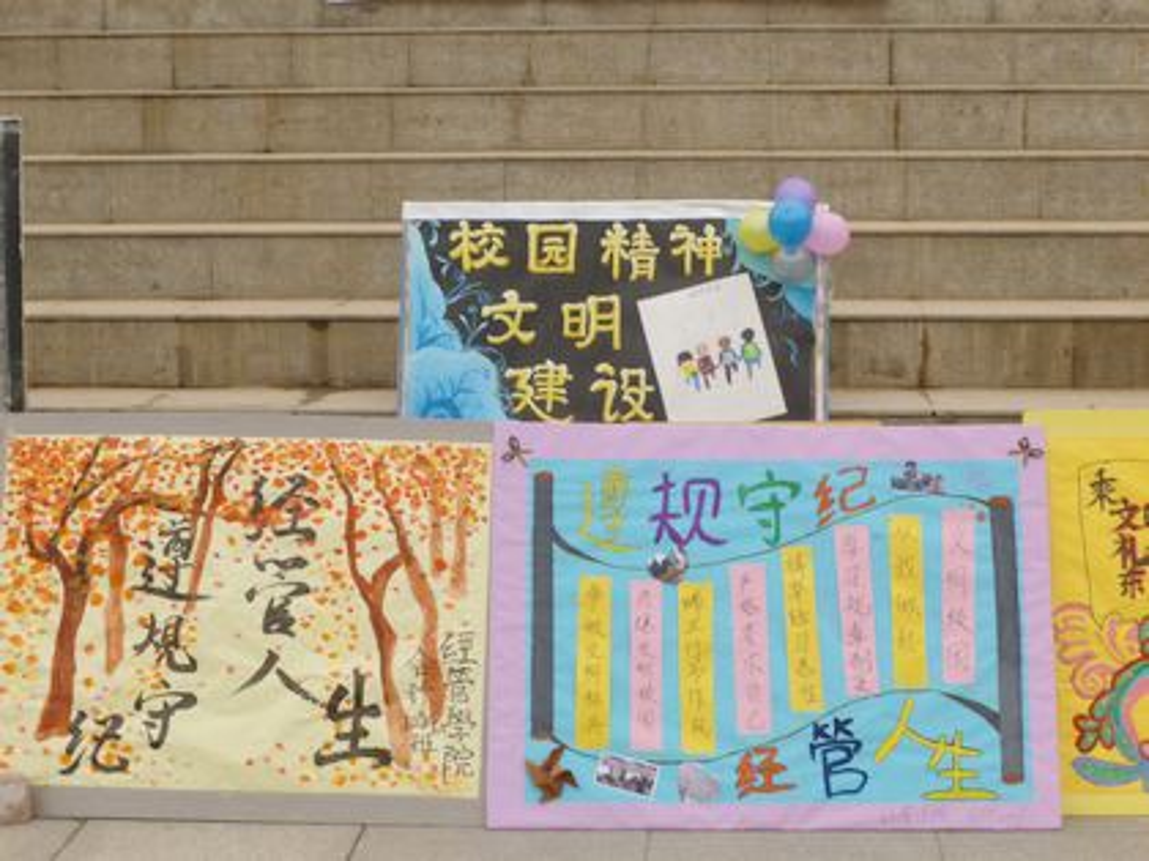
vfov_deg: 18.4
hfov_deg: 24.4
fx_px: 2655
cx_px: 574
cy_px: 430
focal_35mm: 80
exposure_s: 1/125
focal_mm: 14.2
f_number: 4.5
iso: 100
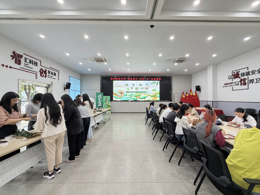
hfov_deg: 98.2
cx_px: 133
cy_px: 97
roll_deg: +1.3
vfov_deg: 81.7
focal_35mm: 15
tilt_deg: +1.5
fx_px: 113
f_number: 2.2
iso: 250
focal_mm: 2.22
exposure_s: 1/77
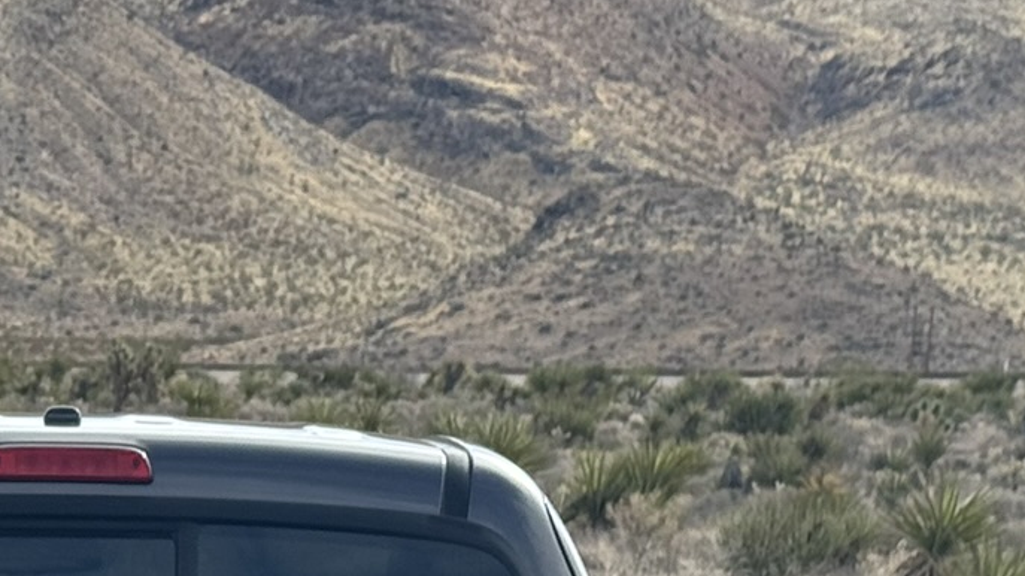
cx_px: 131
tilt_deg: -9.4
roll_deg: -3.8
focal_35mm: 156
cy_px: 898
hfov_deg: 13.7
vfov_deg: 7.6
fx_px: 4239
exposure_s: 1/3096
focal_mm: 6.76
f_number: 1.78
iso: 64
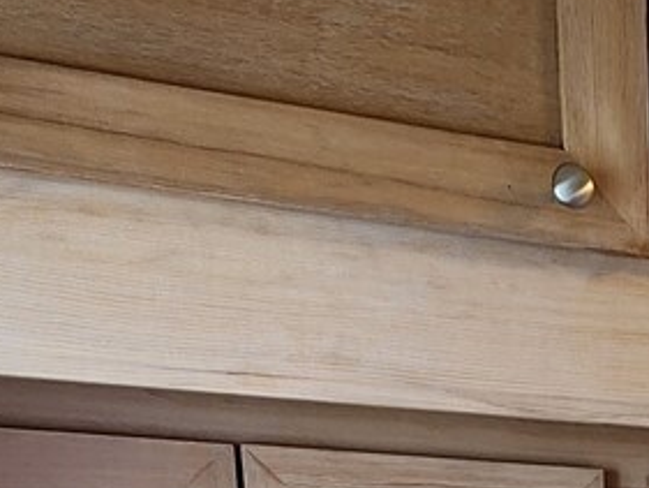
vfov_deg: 15.7
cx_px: 1019
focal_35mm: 74
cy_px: 981
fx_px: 1388
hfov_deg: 21.4
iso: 100
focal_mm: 2.2
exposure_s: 1/60
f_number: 2.2
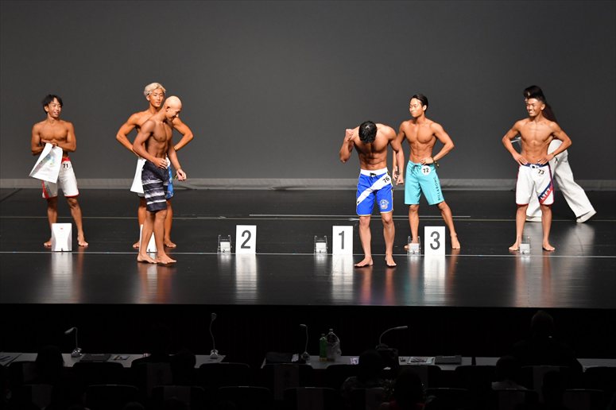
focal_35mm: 150
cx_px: 308
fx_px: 2565
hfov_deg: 13.7
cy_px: 205
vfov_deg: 9.1
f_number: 5.6
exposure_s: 1/400
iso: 2500
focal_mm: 100
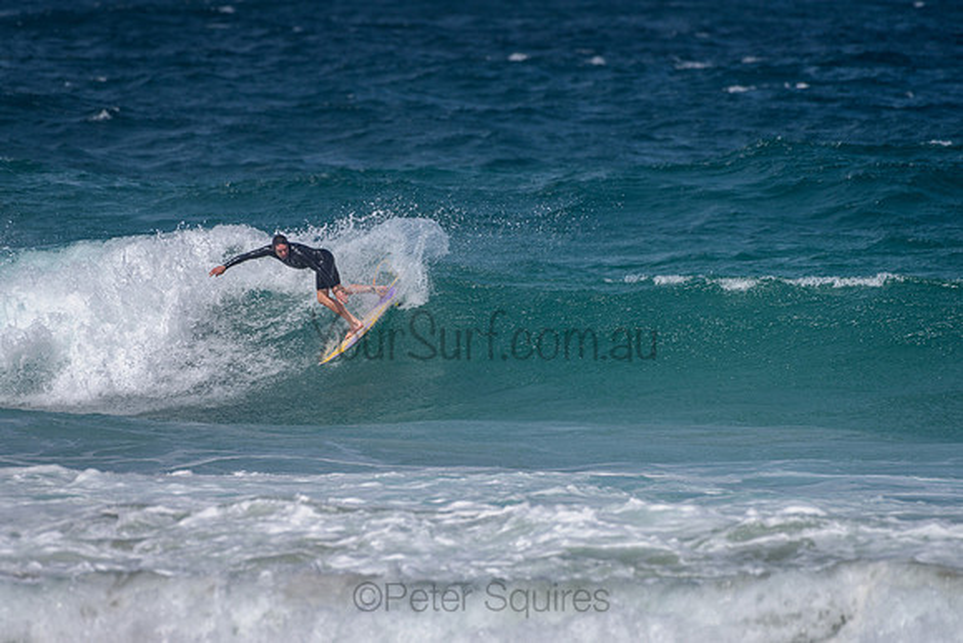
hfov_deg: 3.4
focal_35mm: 613
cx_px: 394
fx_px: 16410
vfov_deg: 2.2
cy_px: 275
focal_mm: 500
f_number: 5.6
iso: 72
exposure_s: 1/2000
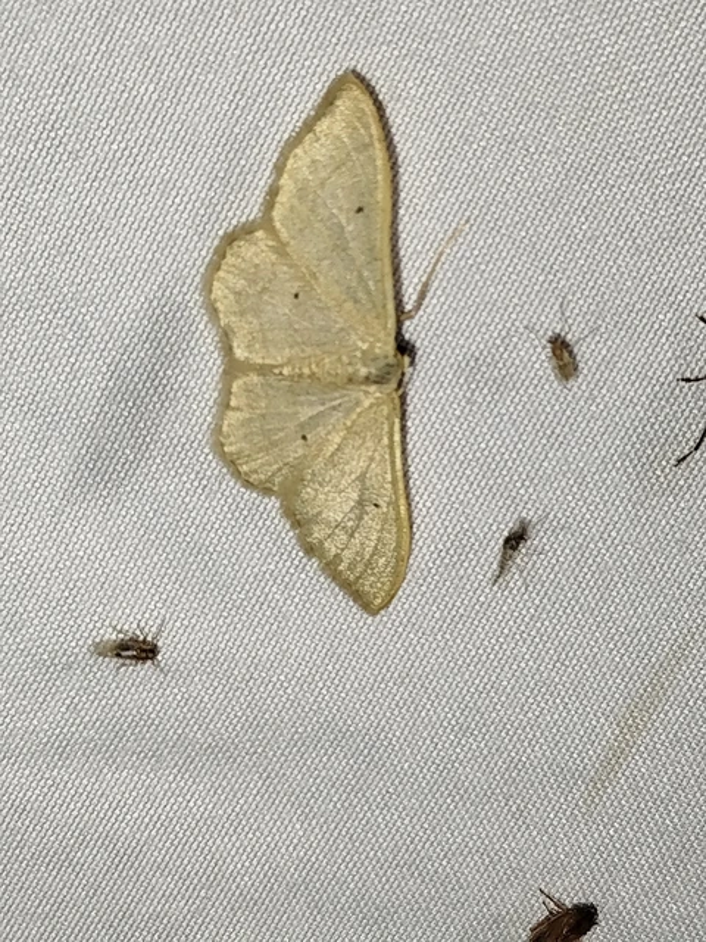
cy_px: 471
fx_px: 2203
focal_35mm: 81
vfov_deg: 24.1
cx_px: 353
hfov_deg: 18.2
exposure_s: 1/50
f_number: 1.7
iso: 80
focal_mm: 5.31
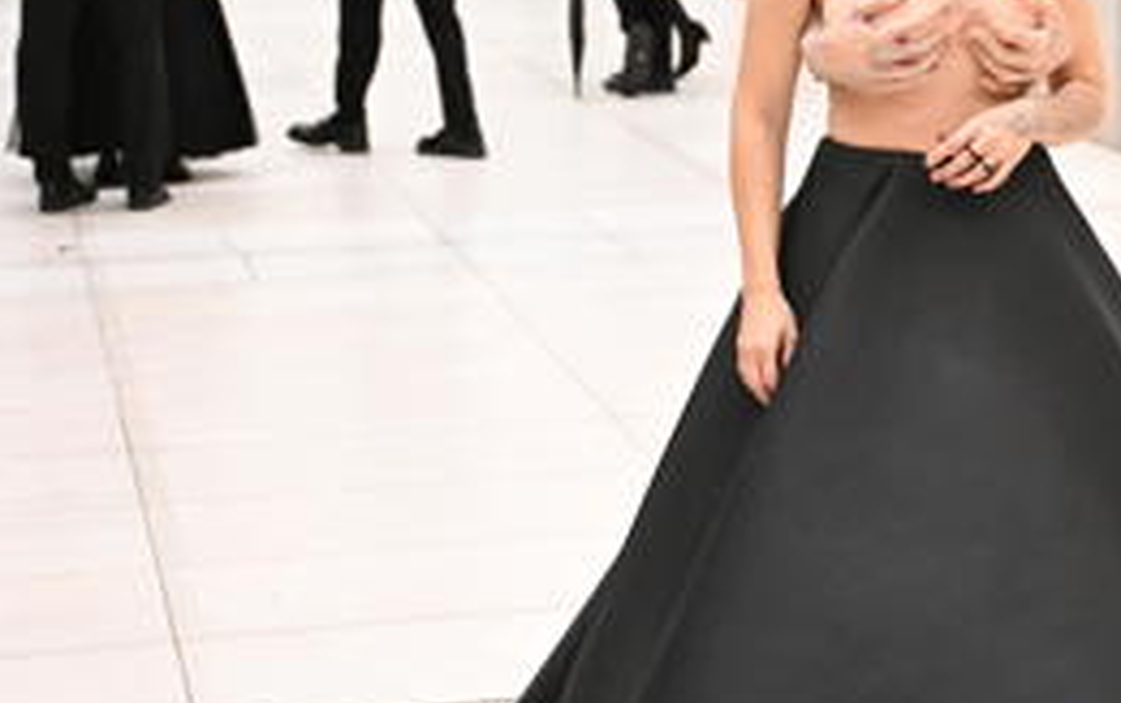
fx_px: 3302
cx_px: 1035
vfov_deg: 12.1
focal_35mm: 108
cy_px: 203
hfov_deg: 18.9
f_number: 2.8
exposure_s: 1/640
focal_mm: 40
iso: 6400
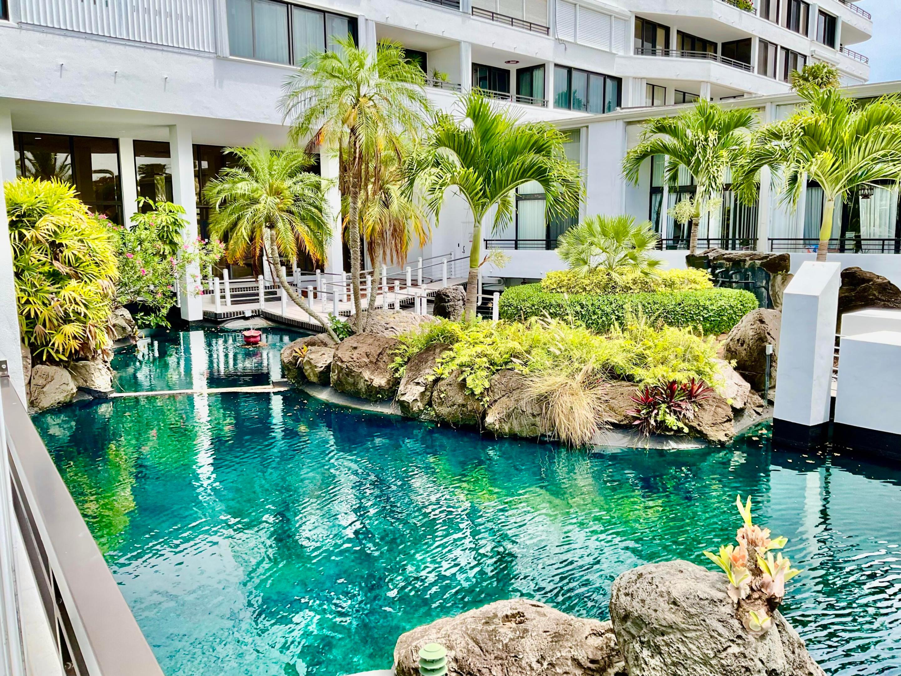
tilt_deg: -8.8
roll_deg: +0.9
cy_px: 338
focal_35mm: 29
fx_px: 755
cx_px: 450
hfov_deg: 61.7
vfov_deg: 48.2
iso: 16
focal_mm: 3
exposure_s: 1/739
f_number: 1.8
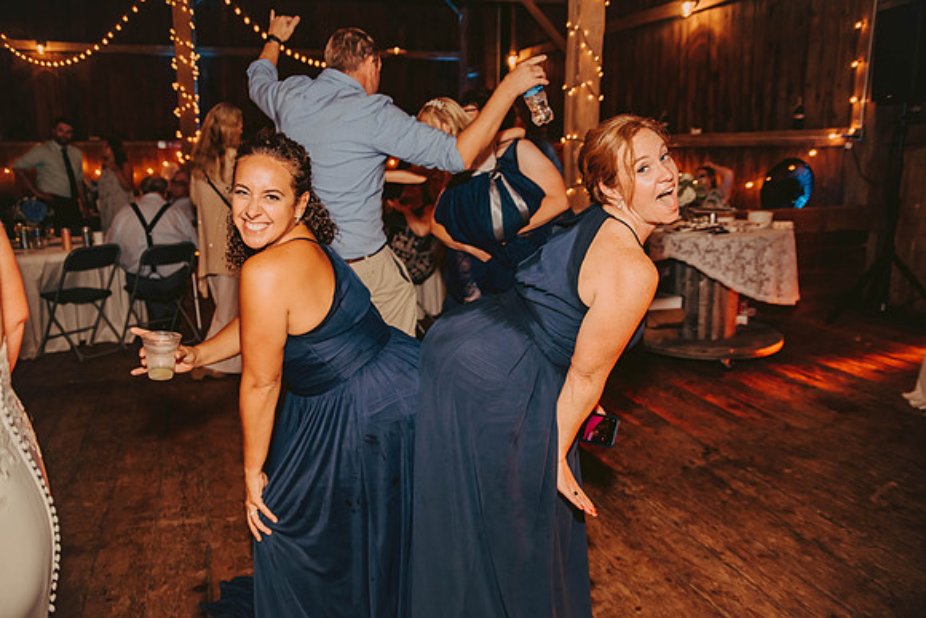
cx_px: 463
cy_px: 309
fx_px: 720
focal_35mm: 28
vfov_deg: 46.4
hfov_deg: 65.5
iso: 1000
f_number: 2.8
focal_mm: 28
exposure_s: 1/160
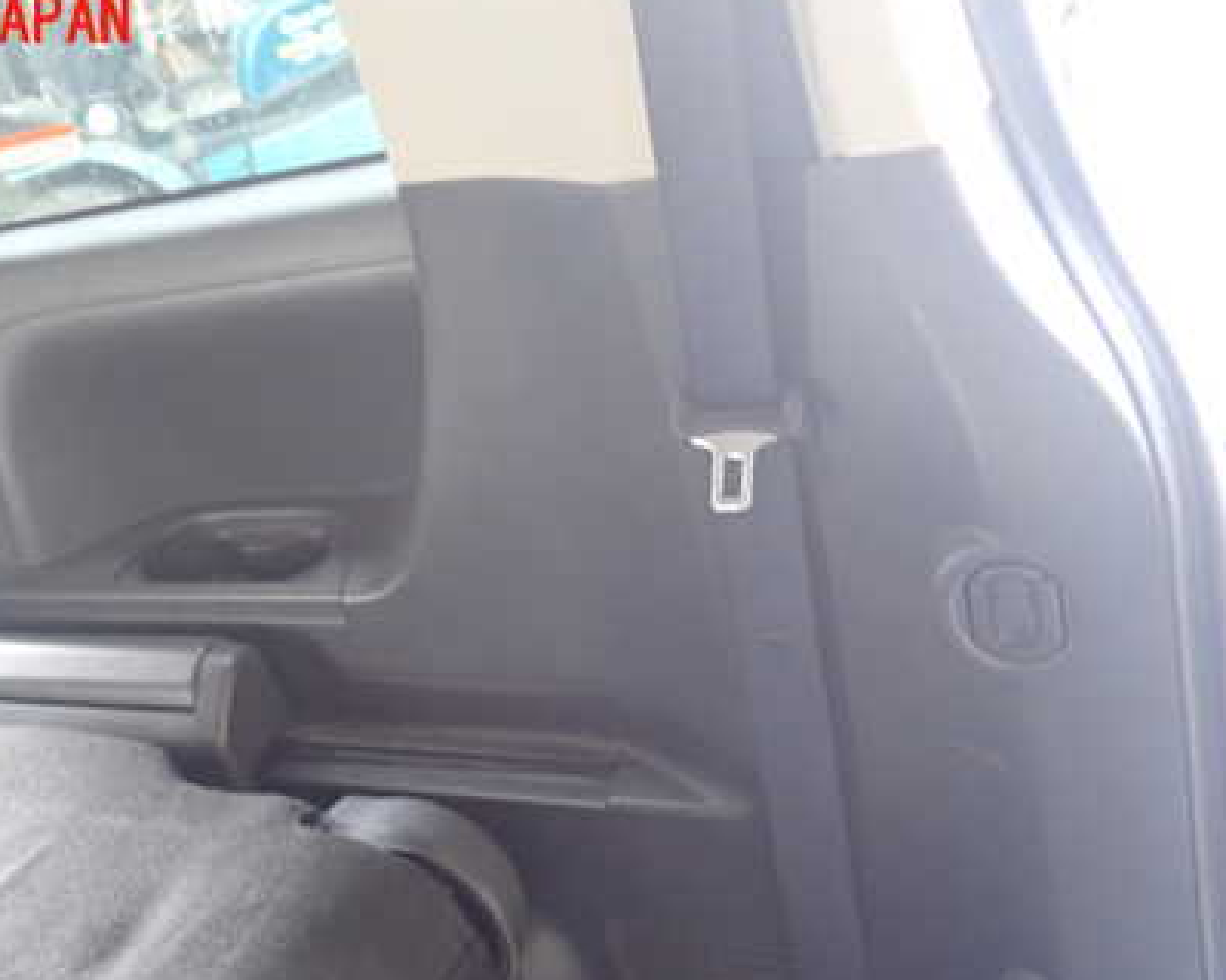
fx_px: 1596
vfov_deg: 33.7
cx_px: 495
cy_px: 676
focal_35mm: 44
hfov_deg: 41.8
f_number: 2.3
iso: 640
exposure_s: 1/30
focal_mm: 5.4
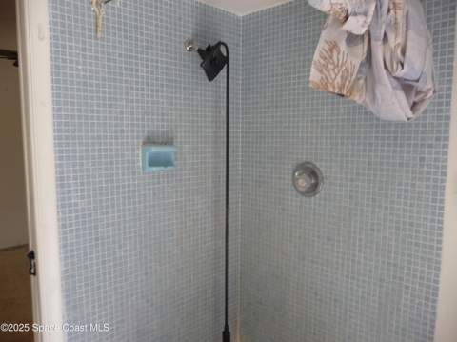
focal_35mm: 28
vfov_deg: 49.7
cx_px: 228
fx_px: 369
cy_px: 171
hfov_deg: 63.5
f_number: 3.3
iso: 100
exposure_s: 1/40
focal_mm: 4.7
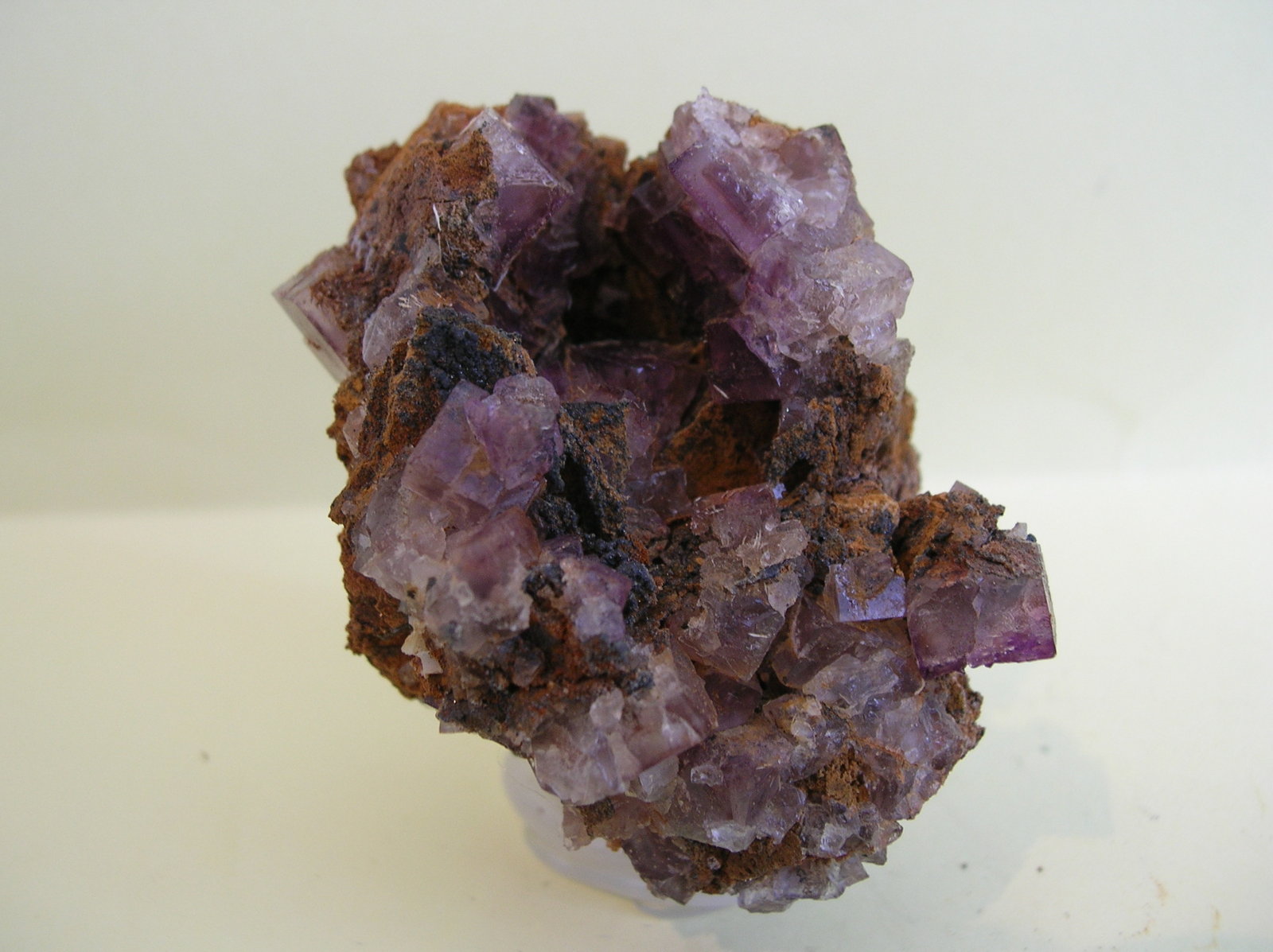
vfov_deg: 34.3
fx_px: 1543
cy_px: 476
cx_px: 636
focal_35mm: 42
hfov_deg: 44.8
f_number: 2.8
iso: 50
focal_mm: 6.9
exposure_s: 1/8
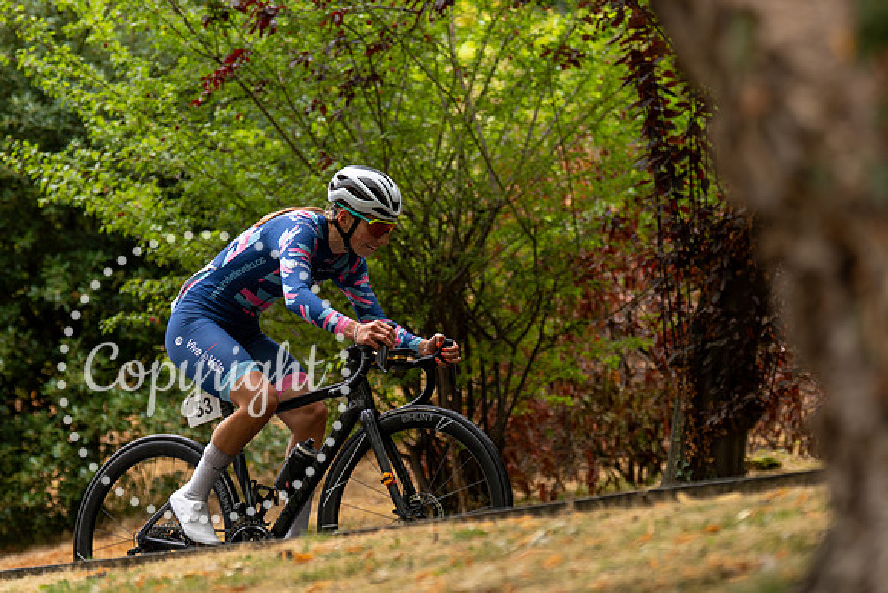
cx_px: 413
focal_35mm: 139
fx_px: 3418
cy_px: 282
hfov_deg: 14.8
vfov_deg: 9.9
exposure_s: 1/800
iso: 640
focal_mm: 95
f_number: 2.8
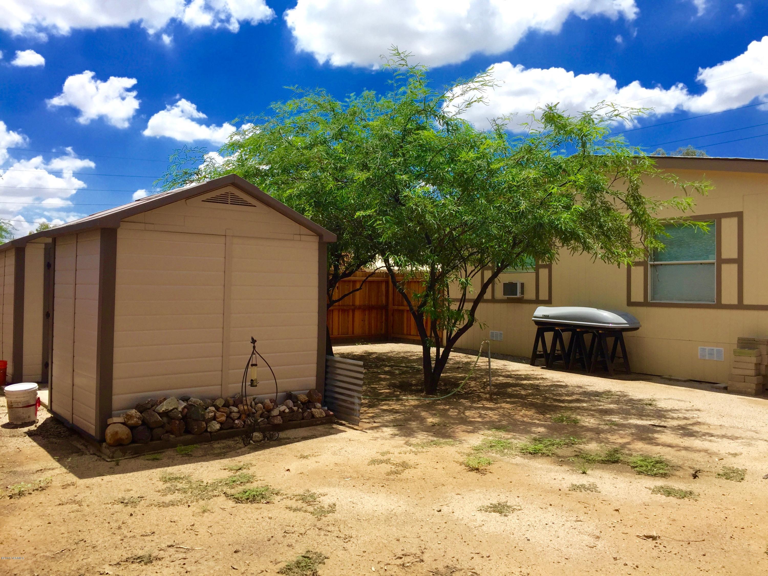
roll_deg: -0.9
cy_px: 288
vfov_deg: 48.2
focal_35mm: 29
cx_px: 384
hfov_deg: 61.7
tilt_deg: +0.3
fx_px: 643
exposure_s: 1/2326
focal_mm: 4.15
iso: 32
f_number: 2.2
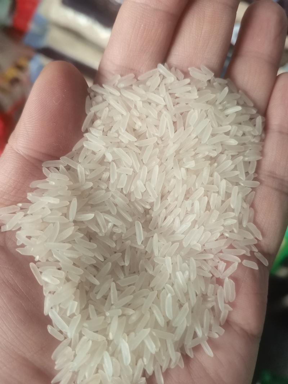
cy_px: 192
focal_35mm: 27
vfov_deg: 65.3
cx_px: 144
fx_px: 300
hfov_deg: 51.3
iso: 320
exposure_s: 1/50
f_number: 1.9
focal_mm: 4.94
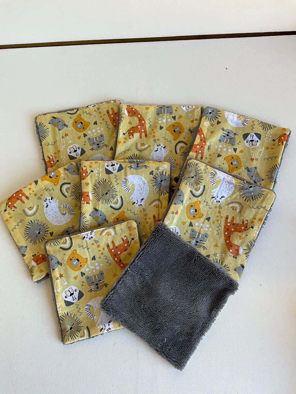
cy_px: 197
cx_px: 148
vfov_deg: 61.7
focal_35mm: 29
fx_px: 331
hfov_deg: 48.2
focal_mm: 3
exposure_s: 1/100
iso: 25
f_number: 1.8
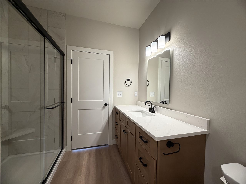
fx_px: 99
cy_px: 92
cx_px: 123
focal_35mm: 14
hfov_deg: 102.1
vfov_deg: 85.6
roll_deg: -1.5
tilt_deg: -2.0
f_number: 2.2
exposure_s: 1/120
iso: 250
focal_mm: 2.22
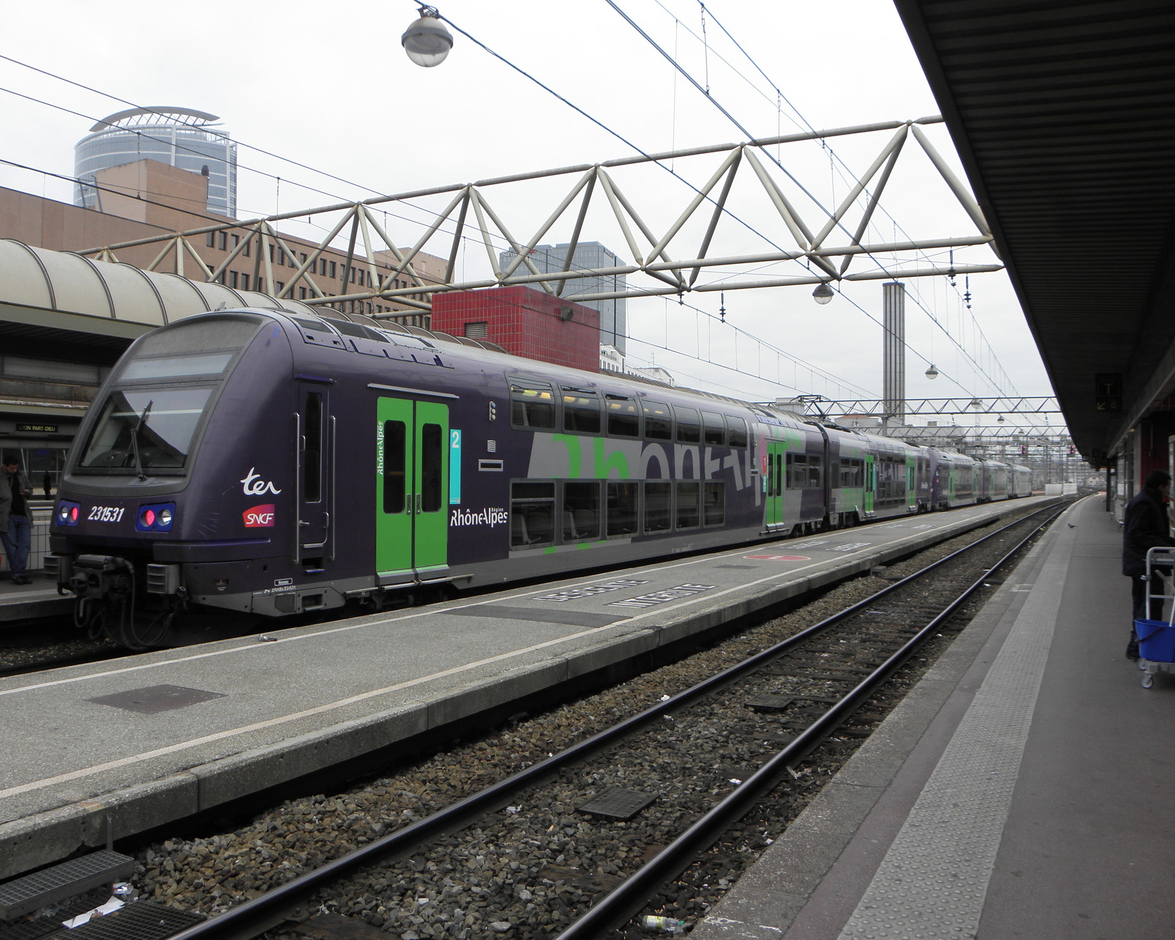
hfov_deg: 62.2
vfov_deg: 51.5
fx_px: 974
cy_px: 477
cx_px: 564
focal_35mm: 28
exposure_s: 1/80
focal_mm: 4.6
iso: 64
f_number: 3.2
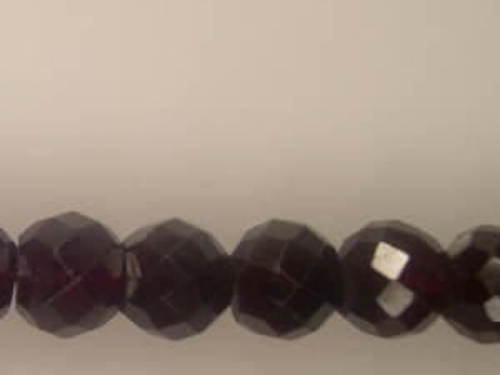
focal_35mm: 81
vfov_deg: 18.2
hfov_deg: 23.0
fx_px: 1170
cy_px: 242
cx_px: -13
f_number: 7.6
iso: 100
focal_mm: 8
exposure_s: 1/177
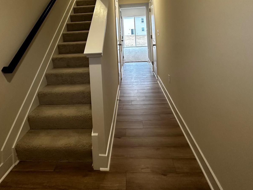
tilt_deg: -1.0
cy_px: 29
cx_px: 113
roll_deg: +2.5
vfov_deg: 51.9
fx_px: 175
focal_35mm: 24
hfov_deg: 71.4
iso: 320
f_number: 2.2
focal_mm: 2.22
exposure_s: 1/120
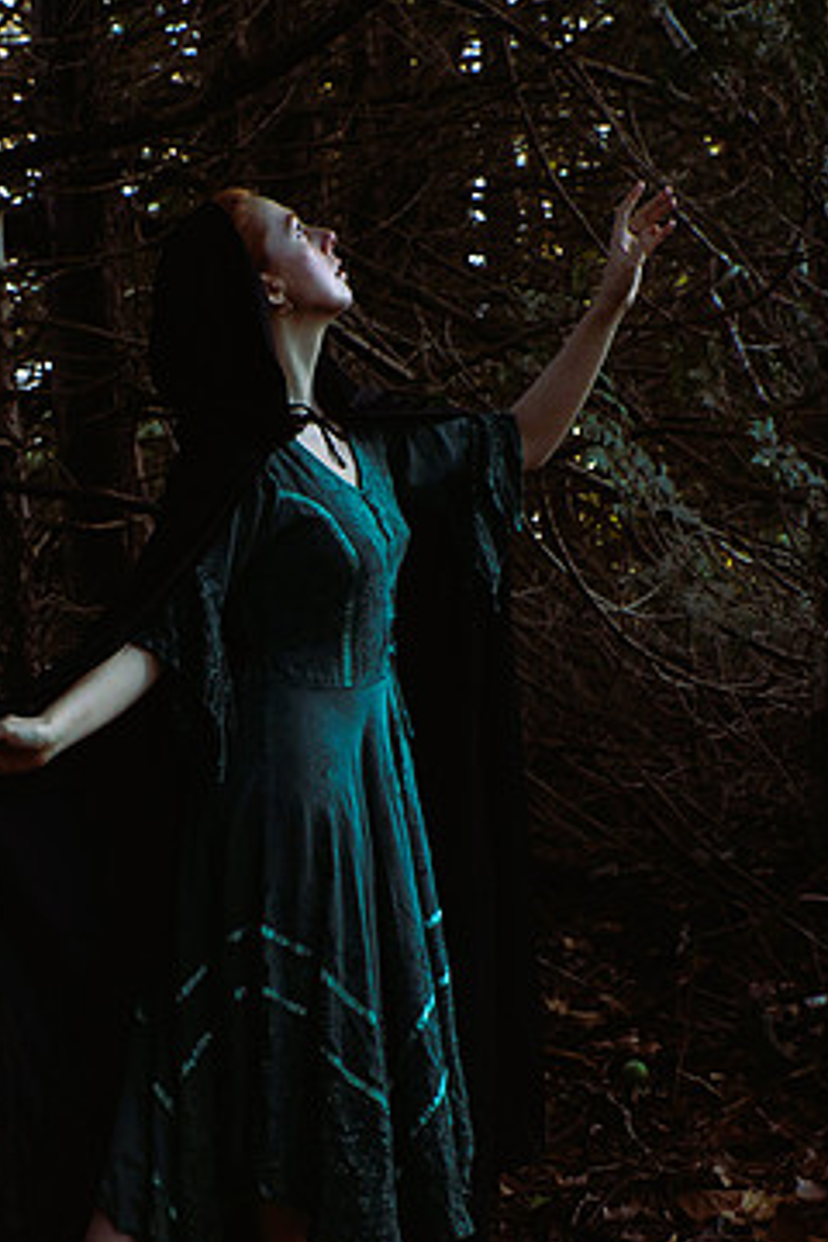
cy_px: 769
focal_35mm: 45
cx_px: 383
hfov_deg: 29.9
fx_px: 1552
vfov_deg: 43.3
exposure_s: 1/60
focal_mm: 24
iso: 400
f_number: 5
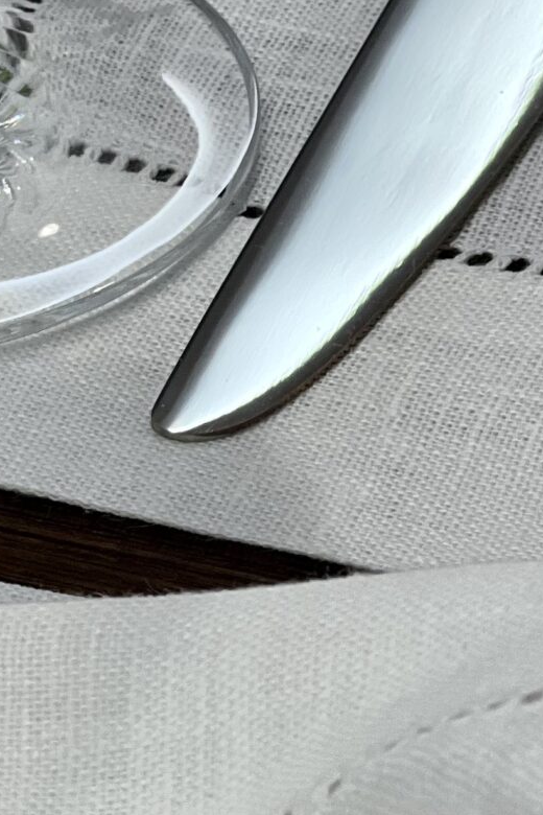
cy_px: 550
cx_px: 305
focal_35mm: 263
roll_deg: +1.0
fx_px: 5950
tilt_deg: -35.4
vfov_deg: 7.8
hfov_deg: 5.2
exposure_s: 1/60
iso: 125
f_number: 2.8
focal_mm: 9
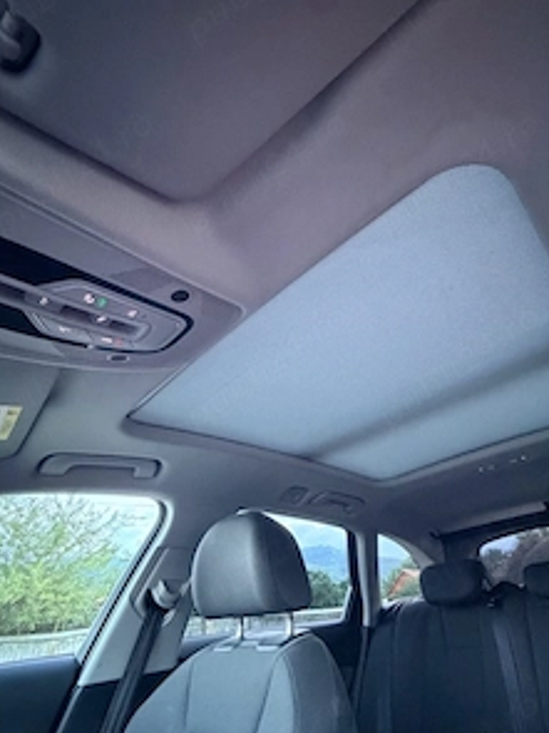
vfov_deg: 84.5
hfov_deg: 68.3
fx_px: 402
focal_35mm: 19
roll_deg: +6.0
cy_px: 398
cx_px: 315
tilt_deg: +31.1
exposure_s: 1/33
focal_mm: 2.22
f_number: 2.2
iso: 1250
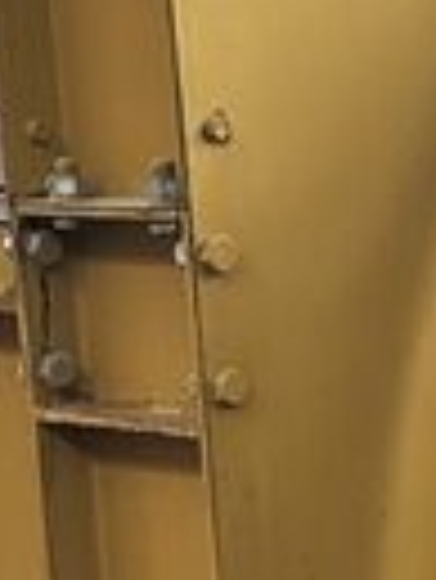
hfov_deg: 8.6
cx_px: 944
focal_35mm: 161
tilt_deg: -9.3
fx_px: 2699
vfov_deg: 12.2
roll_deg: +1.7
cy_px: 481
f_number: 1.5
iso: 250
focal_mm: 5.7
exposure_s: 1/60
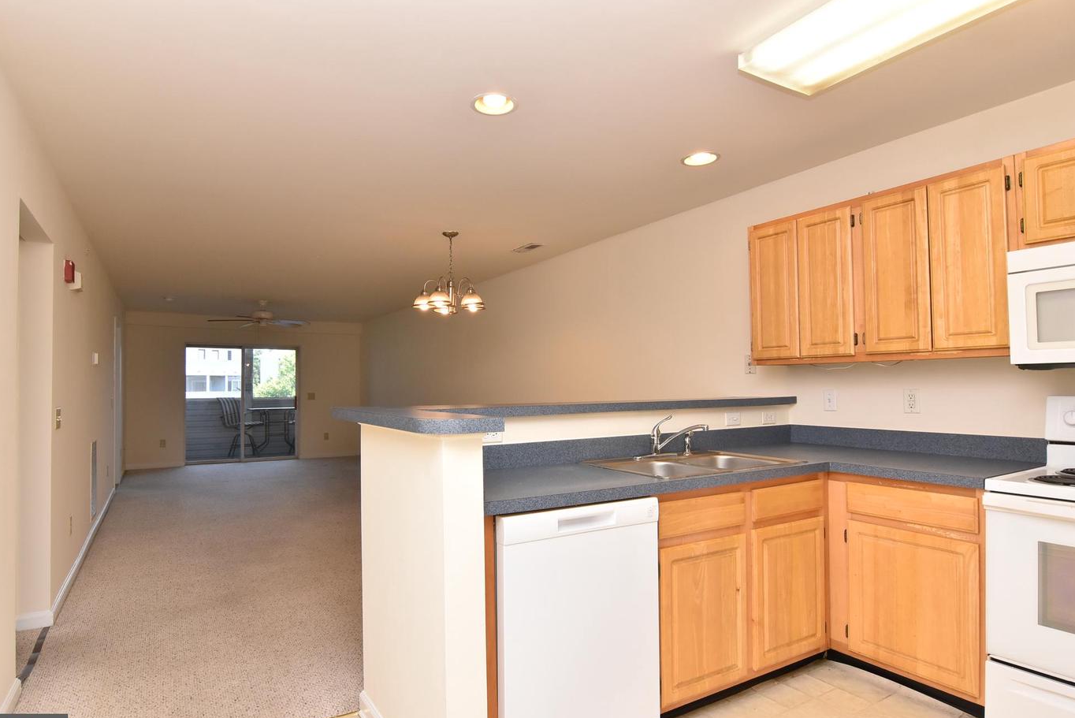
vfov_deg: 64.6
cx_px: 512
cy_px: 375
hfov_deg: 86.8
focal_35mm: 19
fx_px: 568
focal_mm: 12
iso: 800
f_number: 11
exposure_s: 1/80
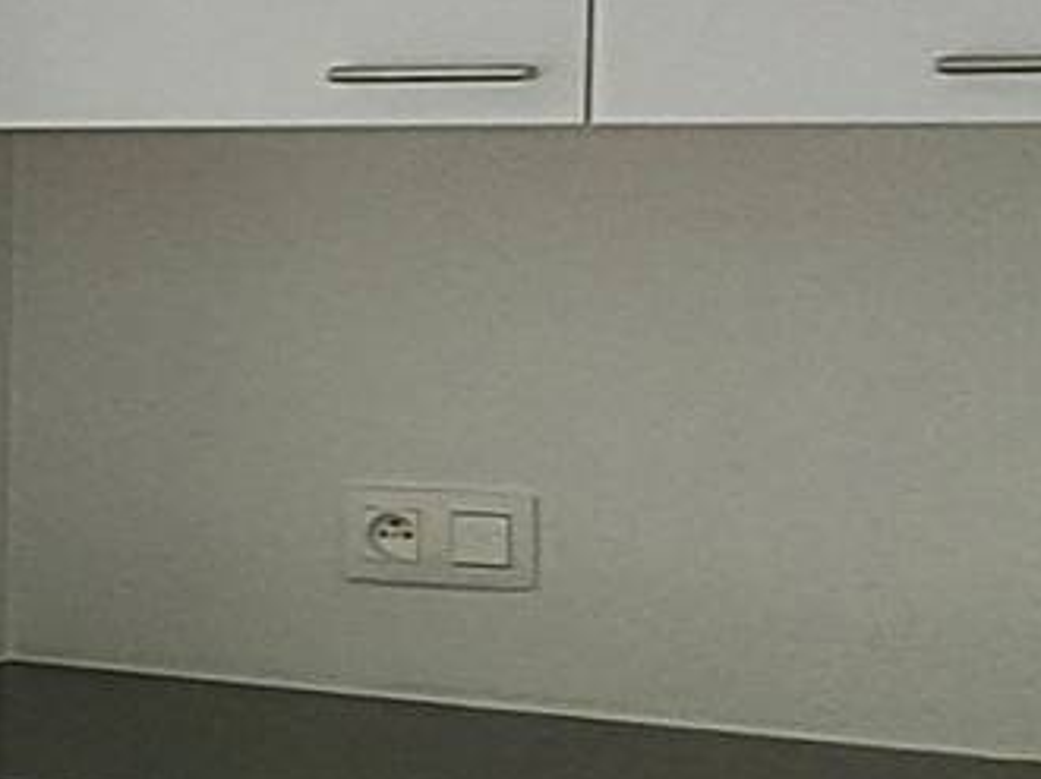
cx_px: -1375
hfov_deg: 14.1
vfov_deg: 14.6
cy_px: 290
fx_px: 3035
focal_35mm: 101
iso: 50
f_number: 2.2
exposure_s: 1/169
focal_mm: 1.74
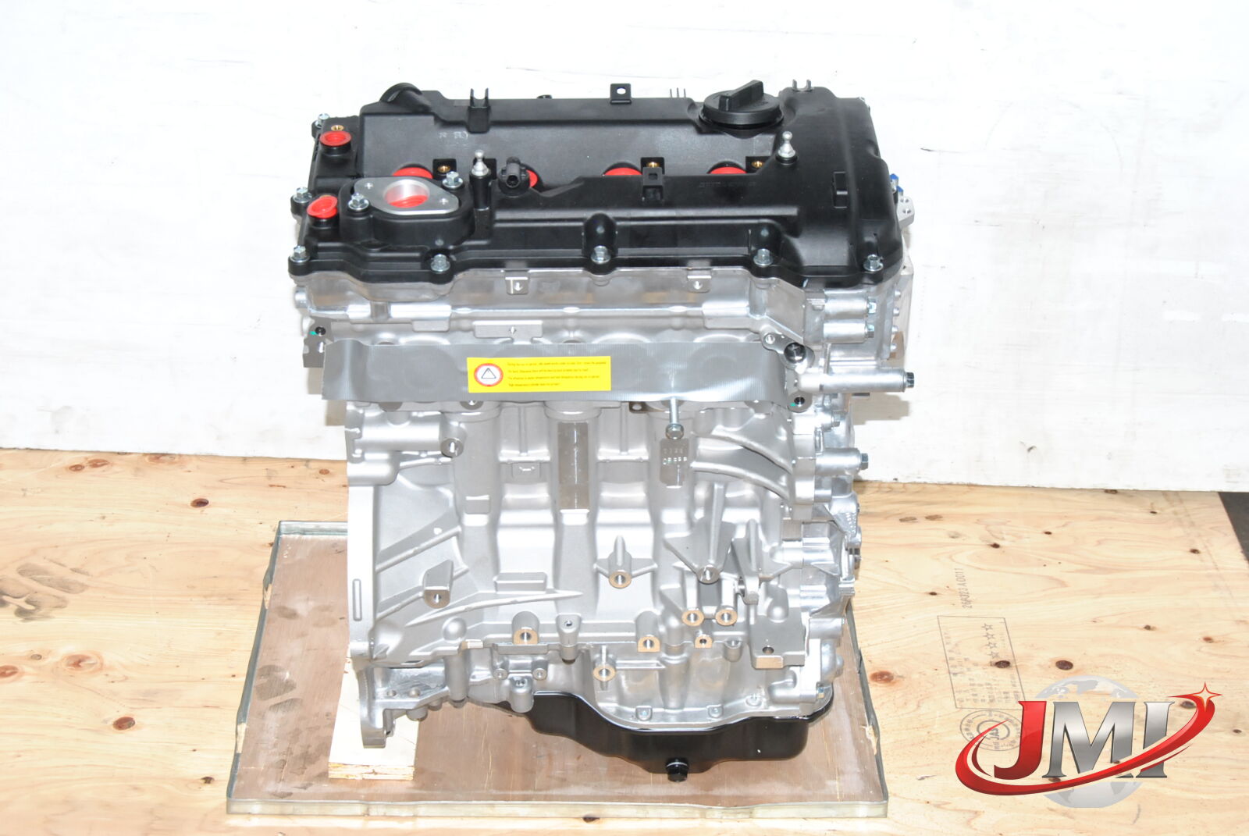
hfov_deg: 29.8
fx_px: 2345
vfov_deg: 20.2
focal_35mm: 68
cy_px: 418
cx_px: 624
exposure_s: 1/200
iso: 800
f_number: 10
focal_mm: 45
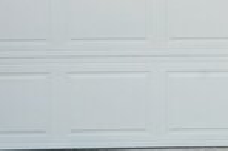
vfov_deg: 10.2
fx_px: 822
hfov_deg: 13.1
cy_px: -67
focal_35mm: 130
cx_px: 490
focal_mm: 30
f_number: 8
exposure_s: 1/100
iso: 200
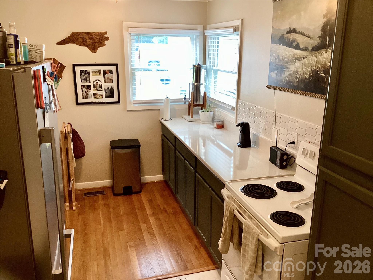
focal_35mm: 31
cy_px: 140
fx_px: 334
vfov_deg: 45.4
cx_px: 186
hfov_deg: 58.4
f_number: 2.4
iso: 200
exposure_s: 1/60
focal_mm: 3.3
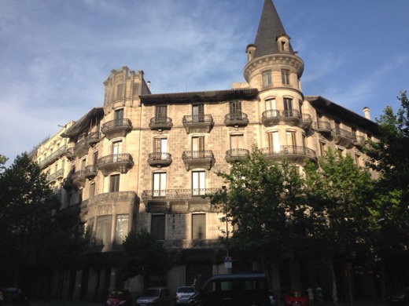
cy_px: 153
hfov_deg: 55.4
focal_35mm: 33
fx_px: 390
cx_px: 204
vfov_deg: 42.9
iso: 50
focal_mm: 4.13
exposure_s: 1/1043
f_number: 2.4
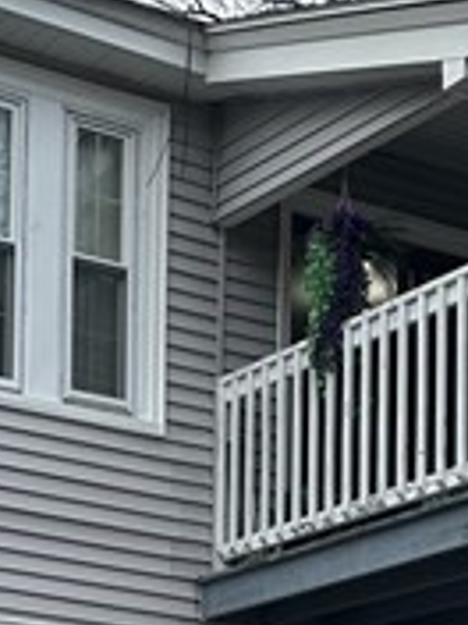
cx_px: -28
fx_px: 1893
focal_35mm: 105
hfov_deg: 13.8
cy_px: 710
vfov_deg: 18.0
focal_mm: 6.86
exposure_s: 1/1393
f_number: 1.78
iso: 80
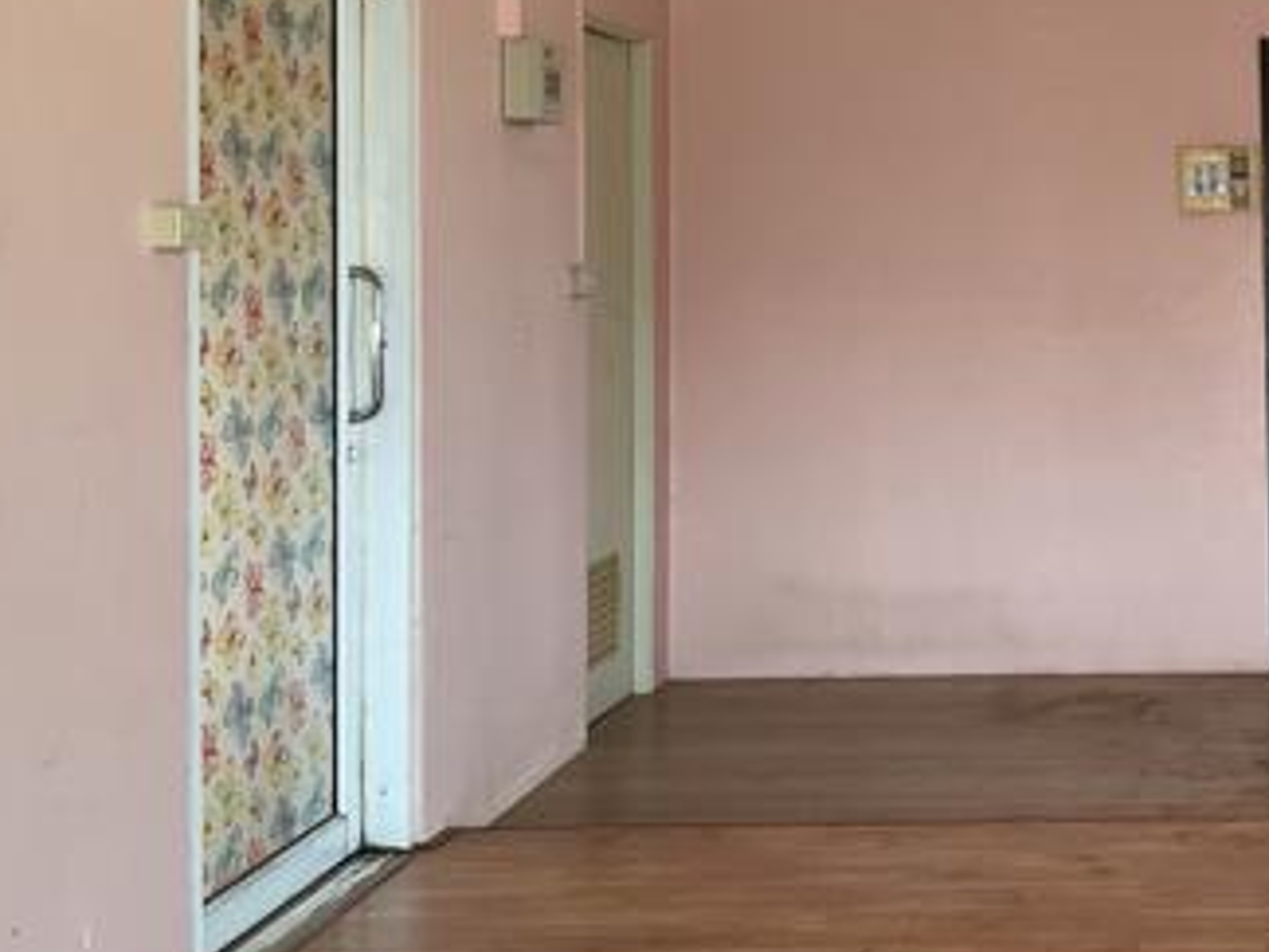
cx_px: 1179
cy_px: 225
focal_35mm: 59
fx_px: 2163
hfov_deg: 31.0
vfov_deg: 24.5
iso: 40
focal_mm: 3
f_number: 1.8
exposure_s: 1/60
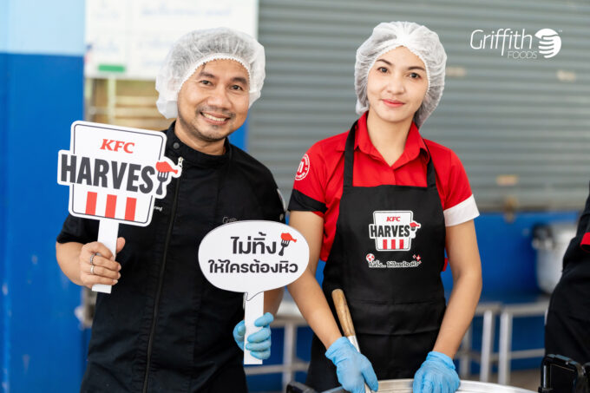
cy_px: 196
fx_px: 1196
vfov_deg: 18.7
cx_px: 295
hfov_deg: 27.7
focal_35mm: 73
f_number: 2
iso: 1000
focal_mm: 73
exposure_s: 1/200
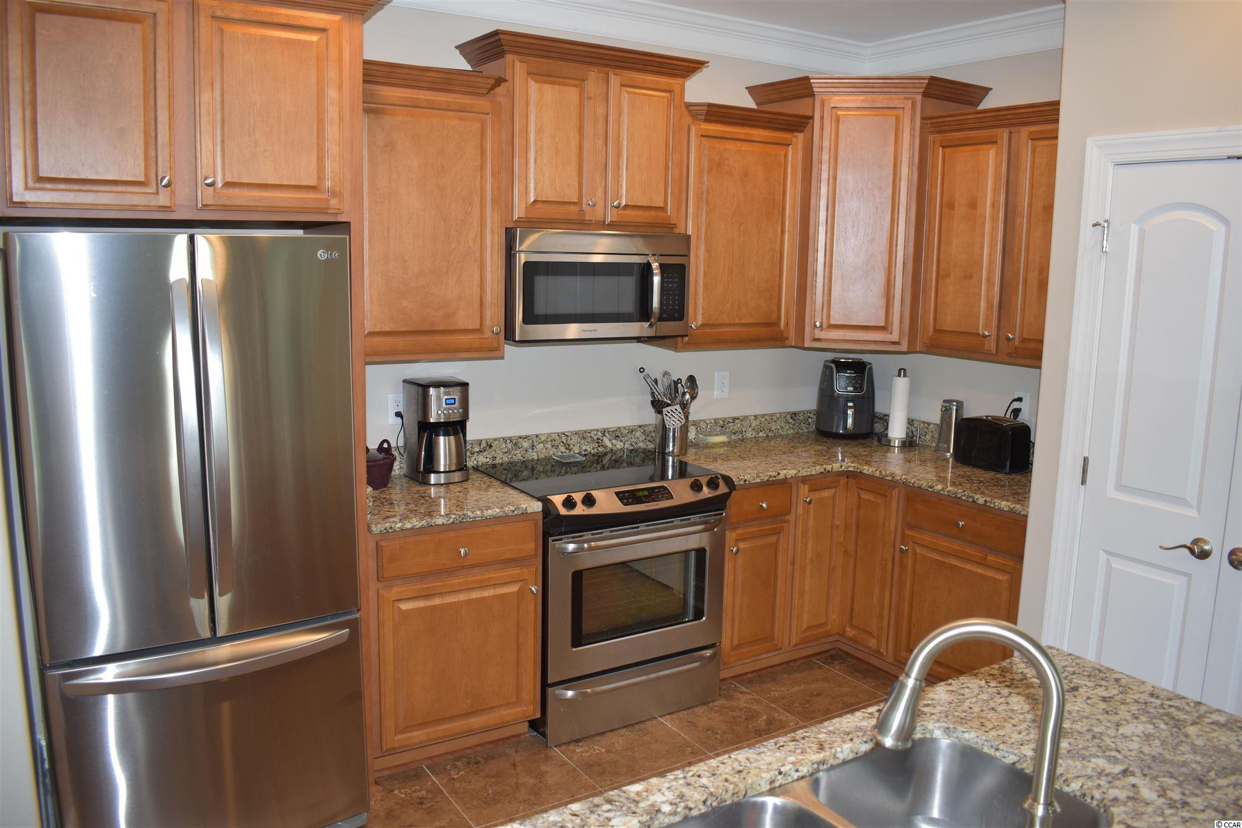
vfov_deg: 47.9
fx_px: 931
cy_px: 414
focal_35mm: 27
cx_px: 621
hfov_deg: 67.4
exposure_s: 1/30
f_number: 4
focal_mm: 18
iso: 320
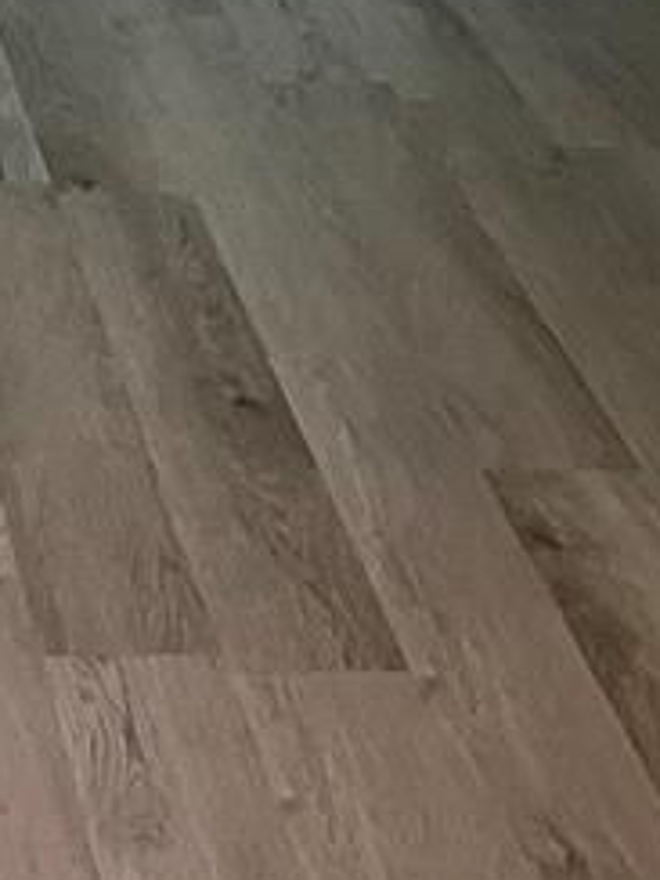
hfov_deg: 11.2
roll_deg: -1.9
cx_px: -238
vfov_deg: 12.4
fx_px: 3254
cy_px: -1176
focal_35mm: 128
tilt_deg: -0.3
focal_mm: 5.7
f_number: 1.5
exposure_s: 1/60
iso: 200
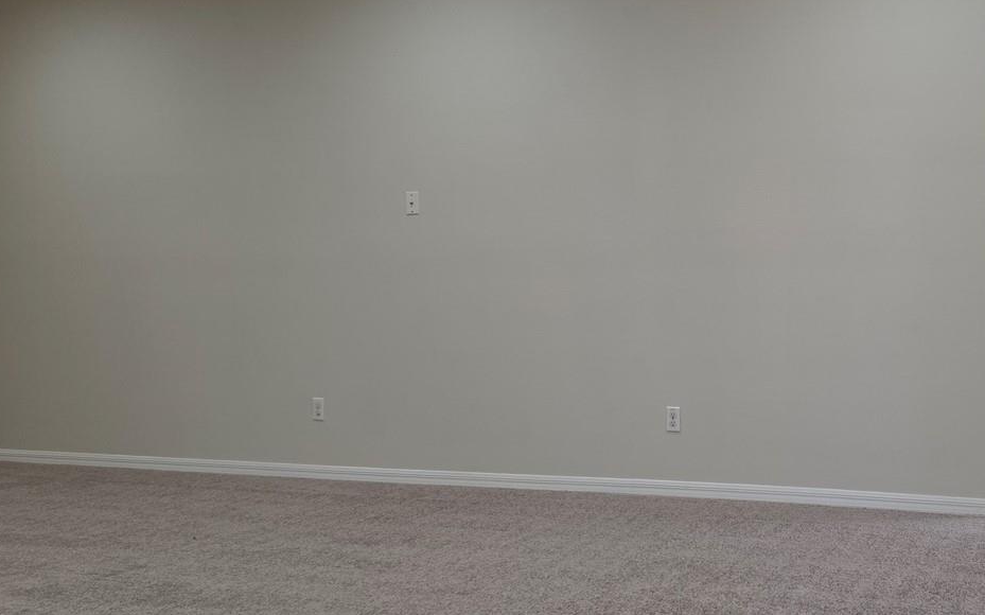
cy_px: 252
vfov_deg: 30.5
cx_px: 824
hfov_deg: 44.3
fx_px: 1127
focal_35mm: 42
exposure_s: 1/120
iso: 200
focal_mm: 6.3
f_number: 1.7
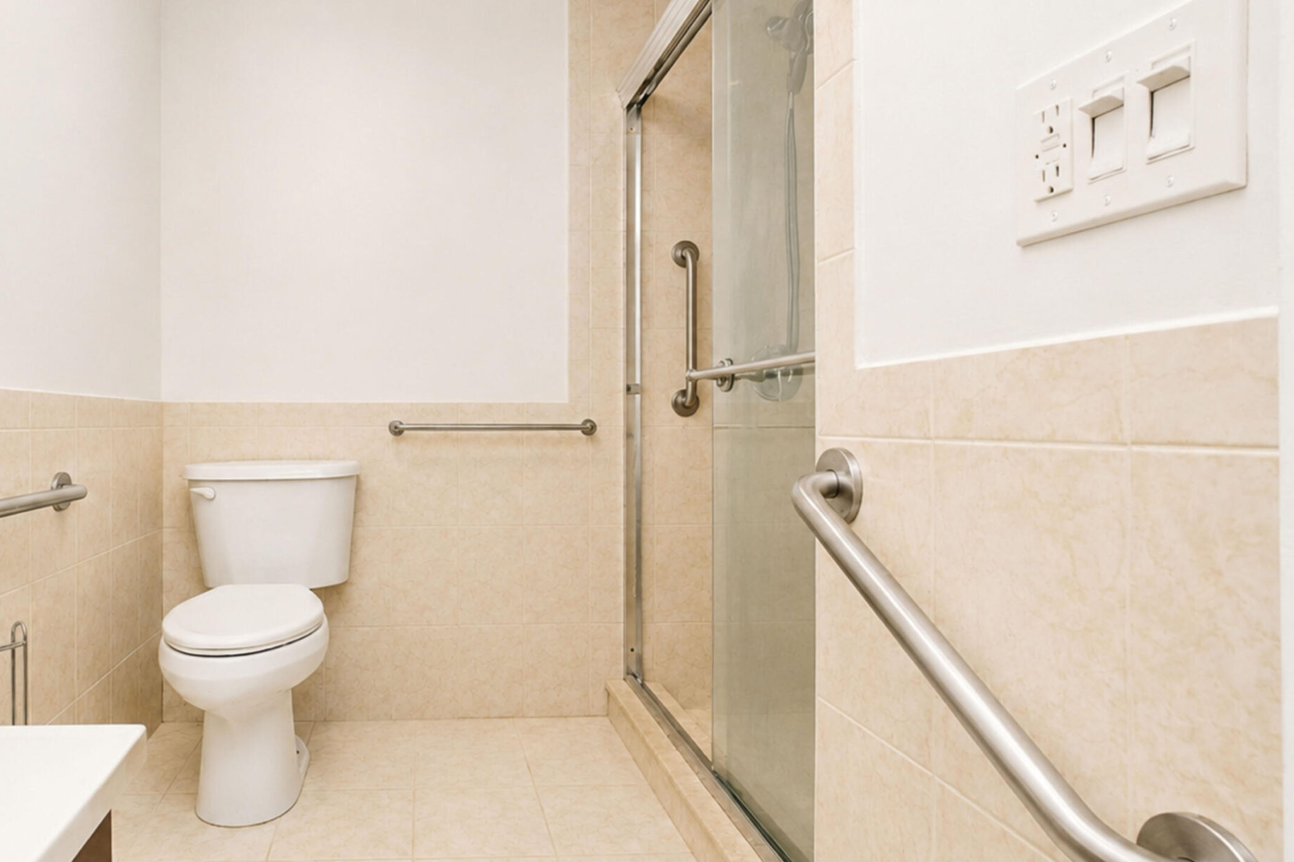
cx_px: 428
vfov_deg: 59.5
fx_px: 755
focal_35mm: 21
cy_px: 411
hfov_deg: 78.5
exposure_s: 1/80
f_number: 8
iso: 800
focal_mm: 10
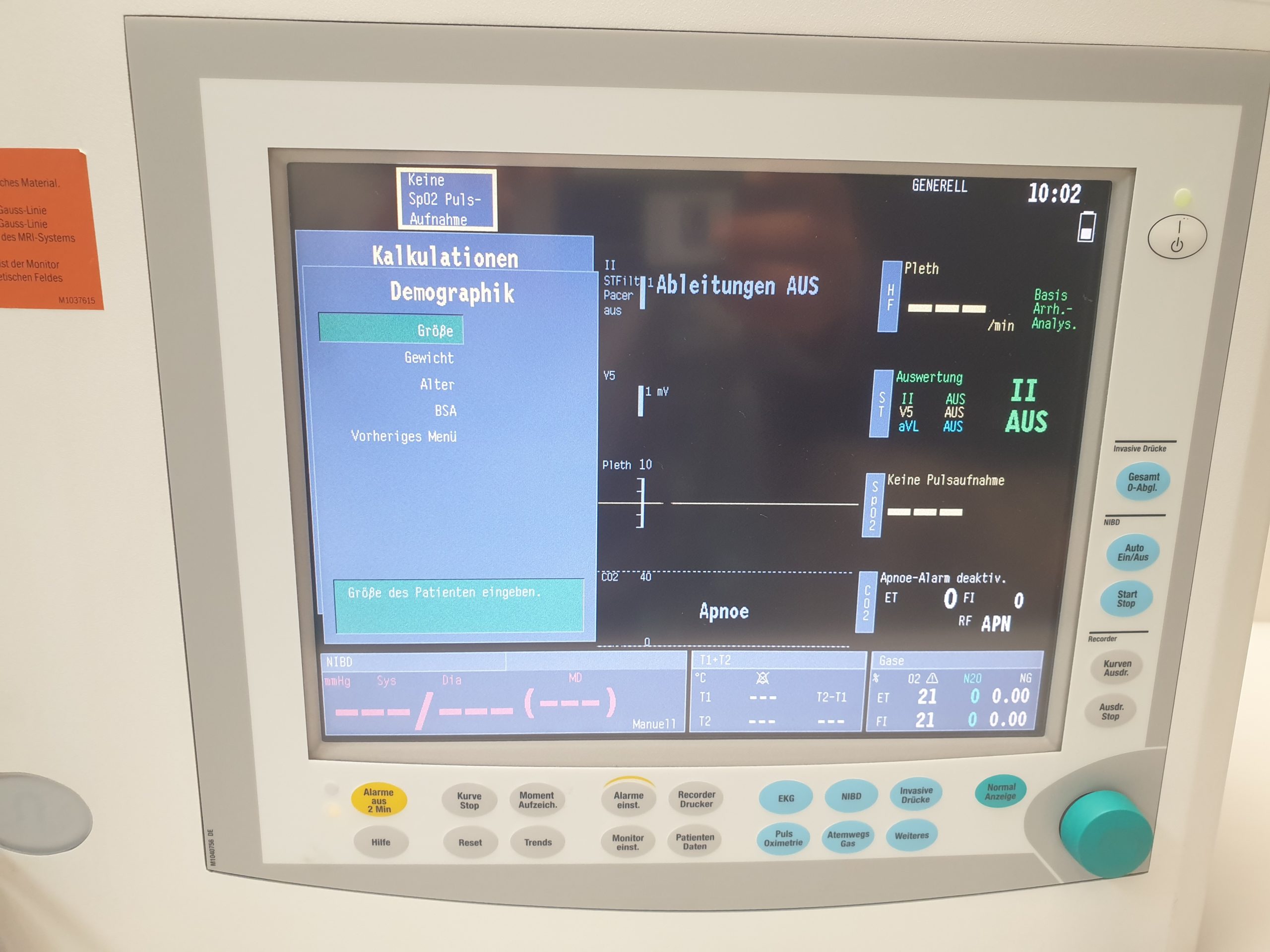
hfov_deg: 67.3
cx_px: 635
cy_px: 476
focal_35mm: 26
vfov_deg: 53.1
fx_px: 954
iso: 200
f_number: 2.4
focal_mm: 4.3
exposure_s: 1/50
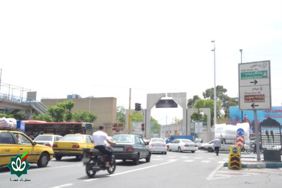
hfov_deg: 51.3
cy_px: 94
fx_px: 294
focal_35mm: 38
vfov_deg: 35.5
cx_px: 141
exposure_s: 1/50
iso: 800
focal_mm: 25
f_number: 25
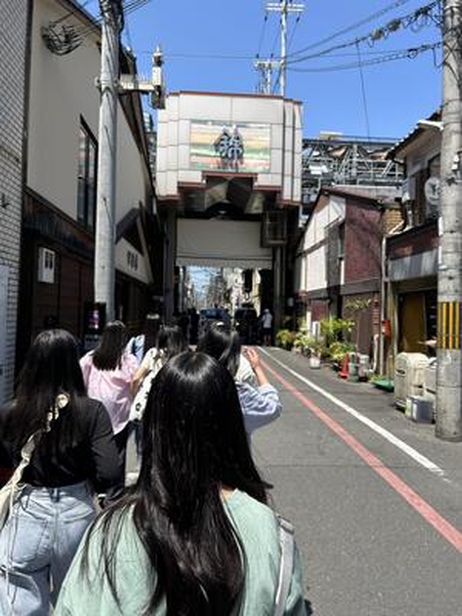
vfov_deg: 67.3
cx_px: 231
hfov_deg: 53.1
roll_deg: -0.9
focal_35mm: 26
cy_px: 308
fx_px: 463
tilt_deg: +3.0
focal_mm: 5.7
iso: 50
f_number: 1.5
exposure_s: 1/2299
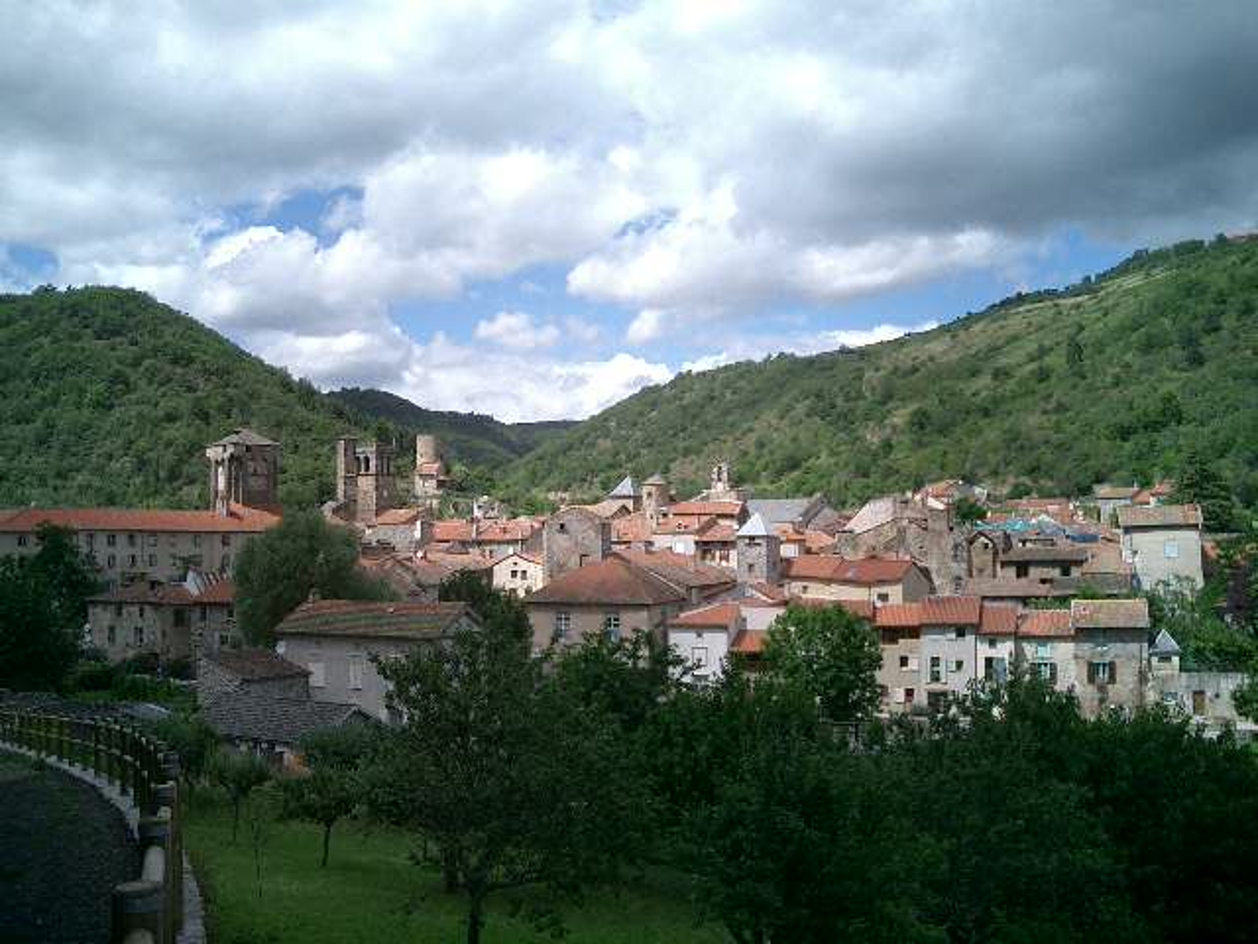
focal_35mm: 35
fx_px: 1272
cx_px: 629
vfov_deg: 40.7
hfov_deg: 52.6
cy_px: 472
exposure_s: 1/1000
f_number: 4.2
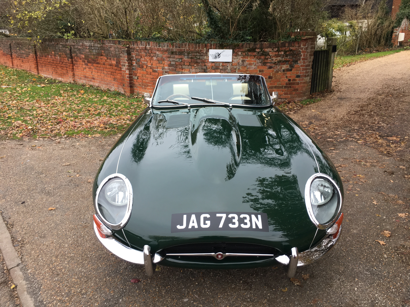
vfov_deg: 48.2
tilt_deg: -17.8
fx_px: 343
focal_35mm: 29
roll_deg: -0.1
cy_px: 154
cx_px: 205
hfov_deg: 61.7
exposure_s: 1/50
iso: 32
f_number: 2.2
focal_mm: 4.15
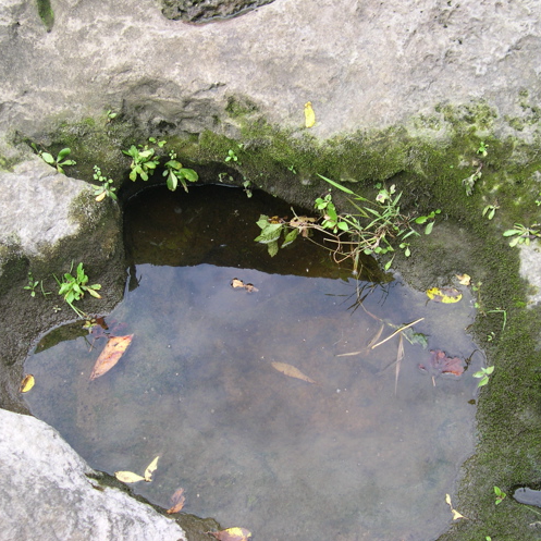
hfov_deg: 37.6
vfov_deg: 37.6
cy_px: 270
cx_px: 268
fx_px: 796
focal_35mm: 45
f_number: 2.8
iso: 100
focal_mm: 8
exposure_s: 1/71.8
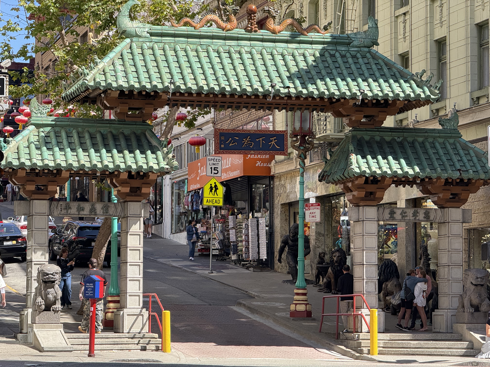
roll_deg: +0.1
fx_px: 1699
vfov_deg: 12.3
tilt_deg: +4.9
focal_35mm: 120
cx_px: 245
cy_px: 184
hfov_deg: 16.4
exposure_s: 1/313
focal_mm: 15.66
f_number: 2.8
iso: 50
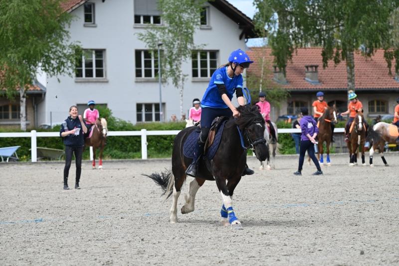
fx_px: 1661
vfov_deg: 9.1
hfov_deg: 13.7
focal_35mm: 150
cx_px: 200
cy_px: 133
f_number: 5.6
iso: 280
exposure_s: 1/1250
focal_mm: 150
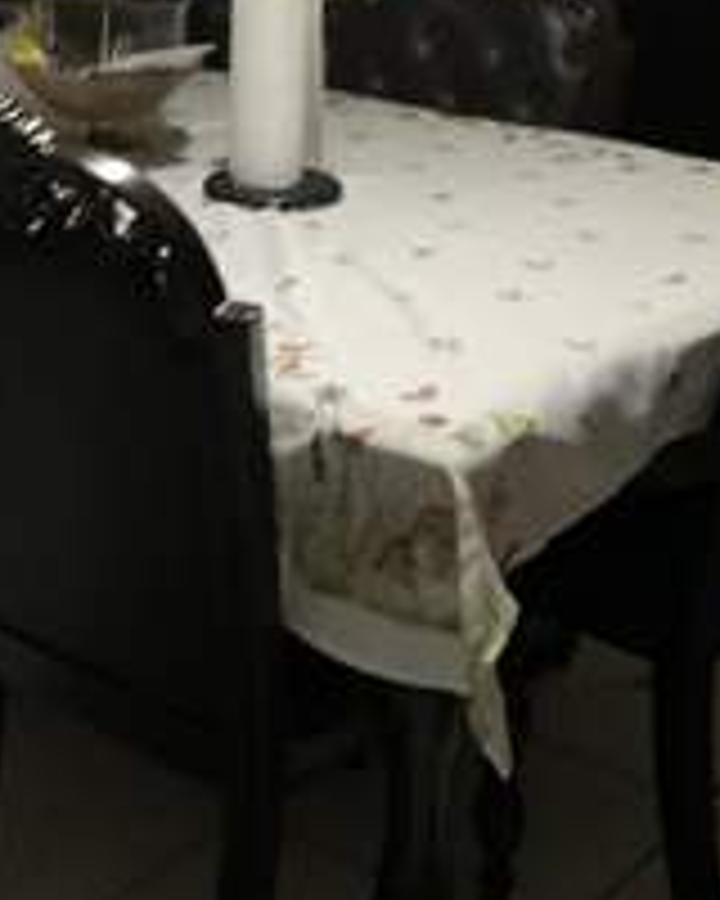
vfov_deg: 27.3
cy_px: 173
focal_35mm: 68
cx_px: -14
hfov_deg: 21.6
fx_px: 1811
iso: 500
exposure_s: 1/20
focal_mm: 3
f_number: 1.8
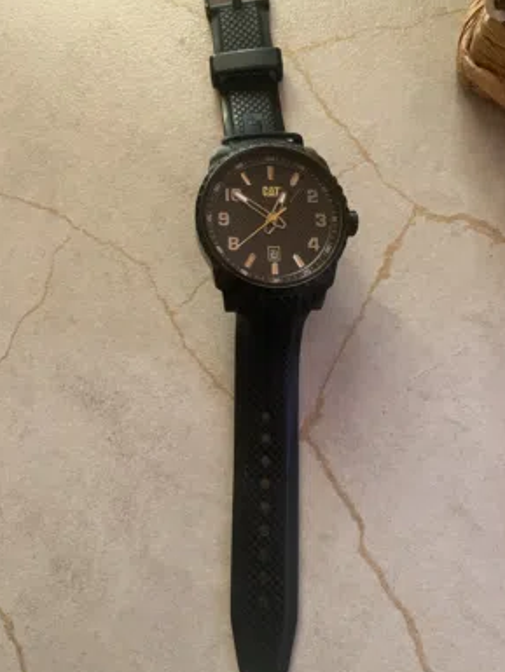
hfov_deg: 51.4
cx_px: 252
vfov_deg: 65.3
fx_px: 525
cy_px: 335
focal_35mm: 27
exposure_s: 1/60
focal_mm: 4.25
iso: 400
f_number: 1.8
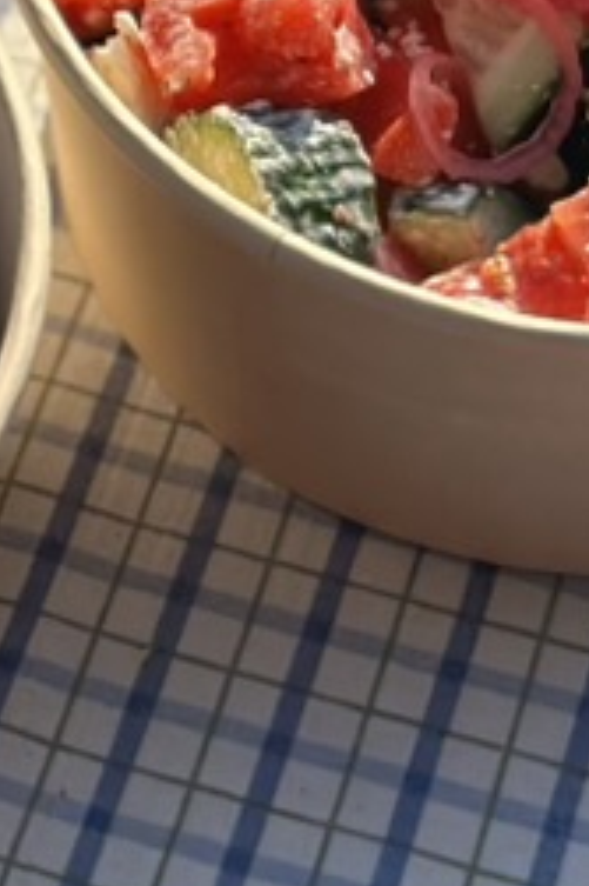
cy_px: -537
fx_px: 5013
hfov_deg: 6.7
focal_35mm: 204
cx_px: -67
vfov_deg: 9.7
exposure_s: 1/2809
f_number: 1.78
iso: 80
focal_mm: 6.86
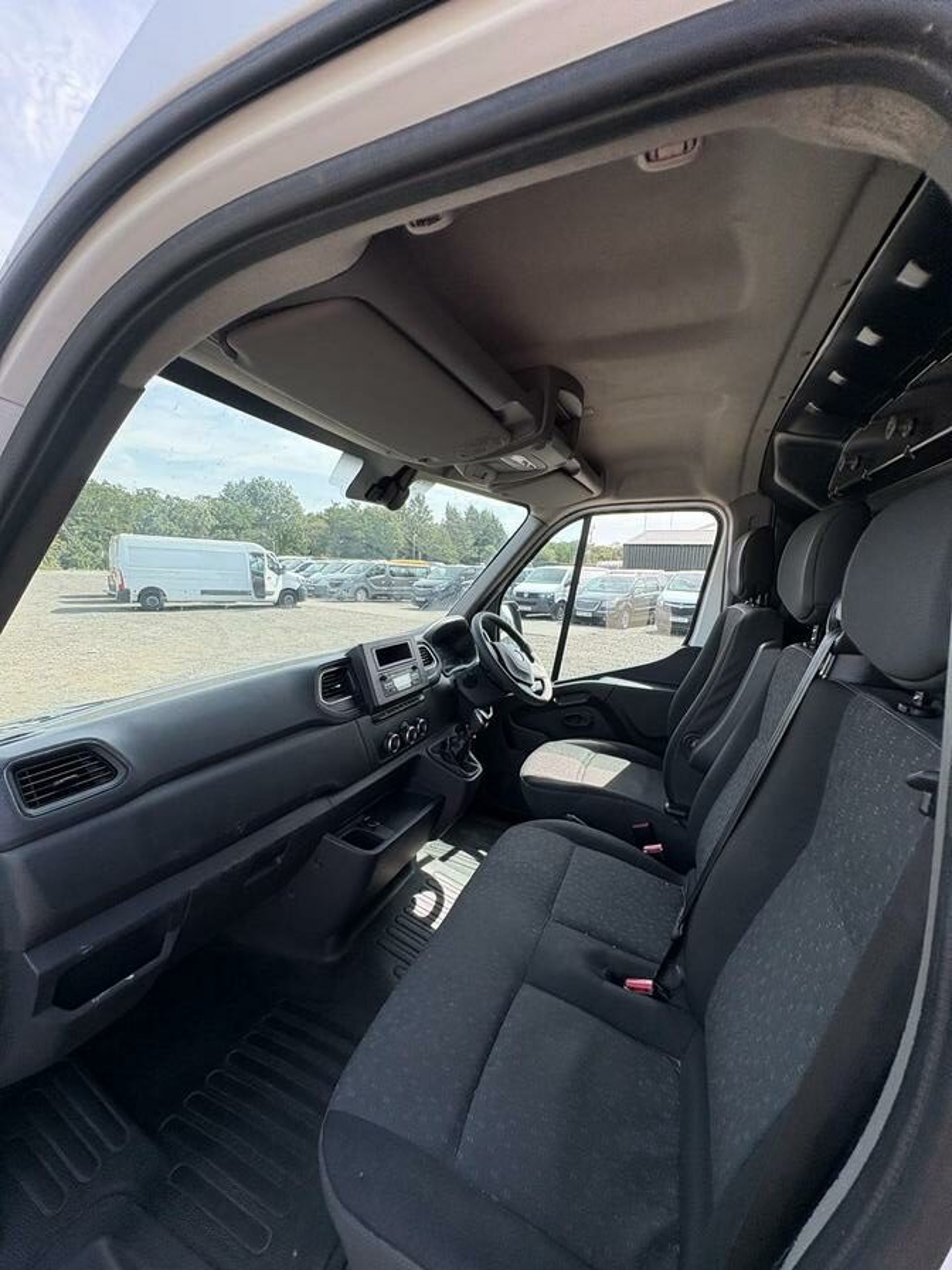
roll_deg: -2.5
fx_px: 513
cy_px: 635
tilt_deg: -16.6
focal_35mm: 14
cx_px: 476
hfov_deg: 85.7
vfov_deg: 102.1
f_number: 2.2
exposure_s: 1/440
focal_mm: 2.22
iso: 50
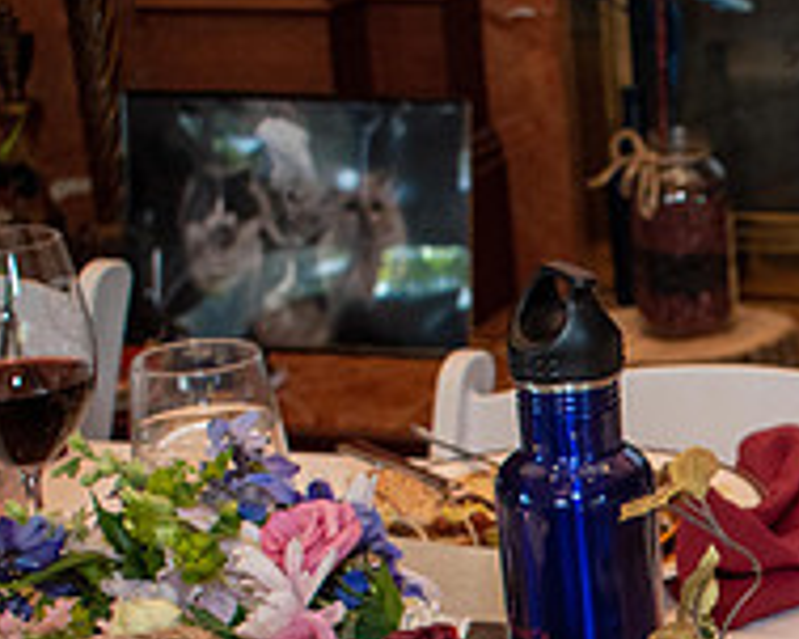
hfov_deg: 16.9
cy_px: 734
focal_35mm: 108
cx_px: 989
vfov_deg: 13.9
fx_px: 2553
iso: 800
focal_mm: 25
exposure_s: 1/80
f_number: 4.5
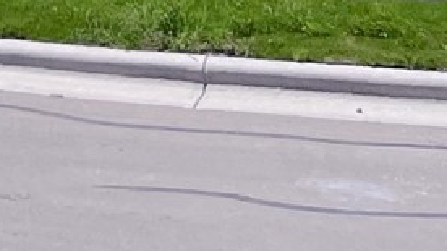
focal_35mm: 210
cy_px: -883
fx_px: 2488
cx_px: -1083
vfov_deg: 5.0
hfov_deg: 8.1
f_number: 1.6
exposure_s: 1/4464
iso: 32
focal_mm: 4.2
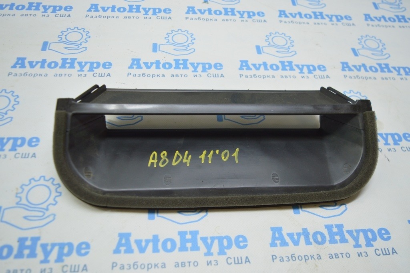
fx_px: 376
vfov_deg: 39.9
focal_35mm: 33
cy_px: 136
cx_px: 205
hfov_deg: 57.3
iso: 400
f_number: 3.8
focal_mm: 22
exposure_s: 1/60
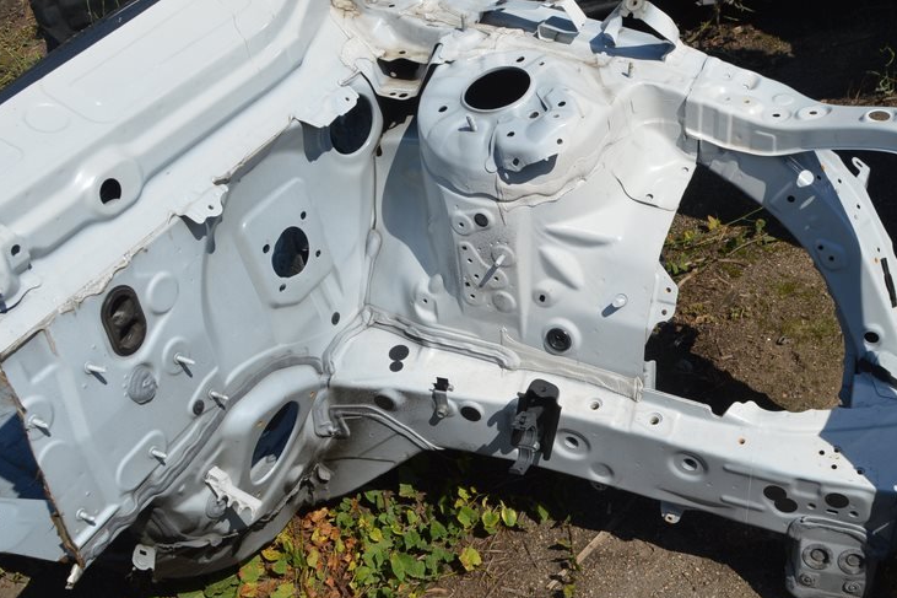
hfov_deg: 46.2
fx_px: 1046
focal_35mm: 42
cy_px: 338
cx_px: 526
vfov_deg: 31.8
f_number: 9
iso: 100
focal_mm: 20
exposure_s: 1/320
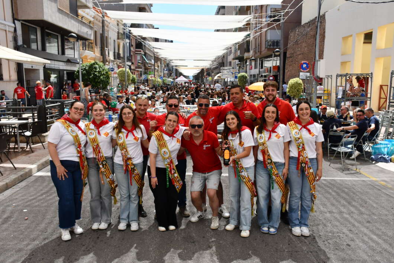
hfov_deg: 61.9
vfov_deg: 43.6
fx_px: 328
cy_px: 132
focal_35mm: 30
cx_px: 197
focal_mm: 20
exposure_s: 1/800
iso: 800
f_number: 14
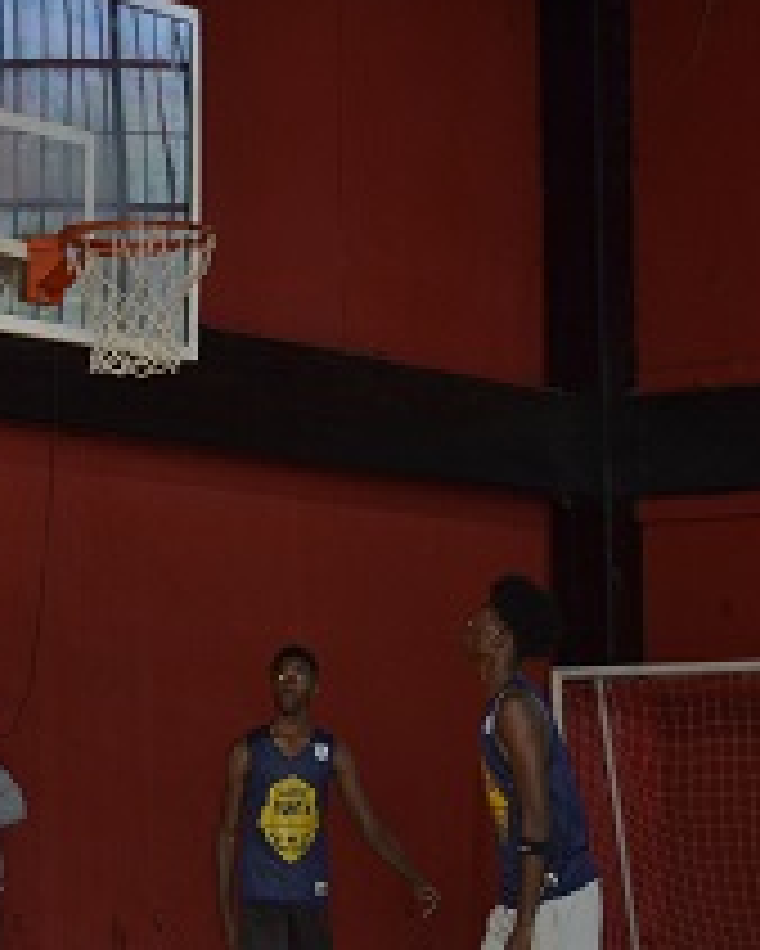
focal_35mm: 126
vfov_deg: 15.2
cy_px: 653
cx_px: 157
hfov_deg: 12.2
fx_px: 3540
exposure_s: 1/200
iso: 800
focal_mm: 42
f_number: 5
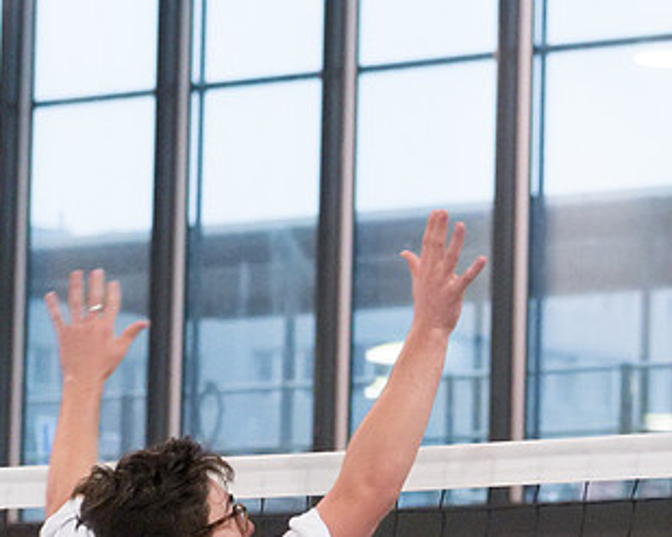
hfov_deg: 8.9
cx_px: 677
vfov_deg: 7.1
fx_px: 4314
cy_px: 315
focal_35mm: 217
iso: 6400
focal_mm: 50
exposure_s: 1/400
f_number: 2.8
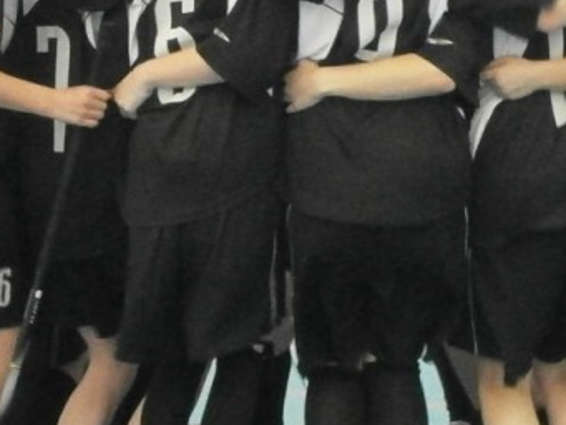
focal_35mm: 305
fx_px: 4989
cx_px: 349
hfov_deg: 6.5
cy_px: 131
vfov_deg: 4.9
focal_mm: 23.5
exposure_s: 1/80
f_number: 6.5
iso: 1600
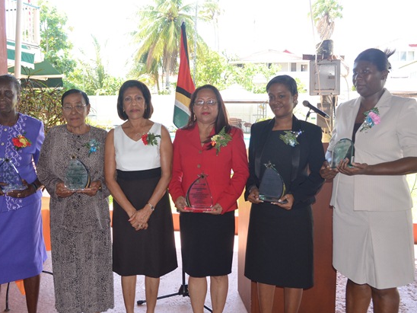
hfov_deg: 50.0
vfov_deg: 38.7
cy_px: 159
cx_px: 186
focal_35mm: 37
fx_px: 446
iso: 400
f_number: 6.3
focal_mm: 22
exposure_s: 1/125
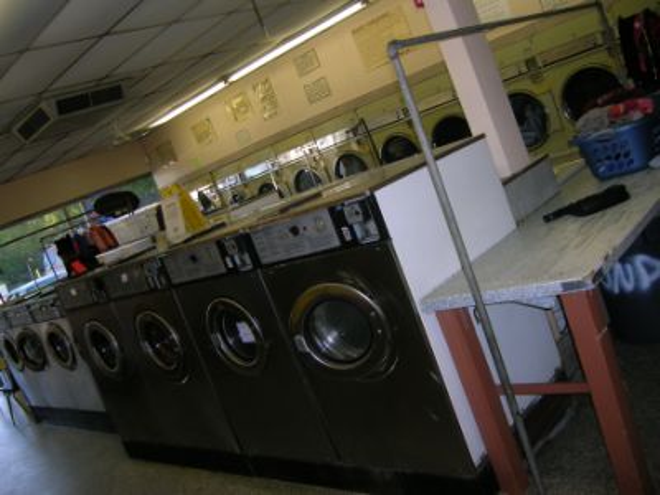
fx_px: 648
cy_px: 248
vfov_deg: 41.8
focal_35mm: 34
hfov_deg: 54.0
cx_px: 330
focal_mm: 5.7
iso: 65
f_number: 2.9
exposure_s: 1/60.1
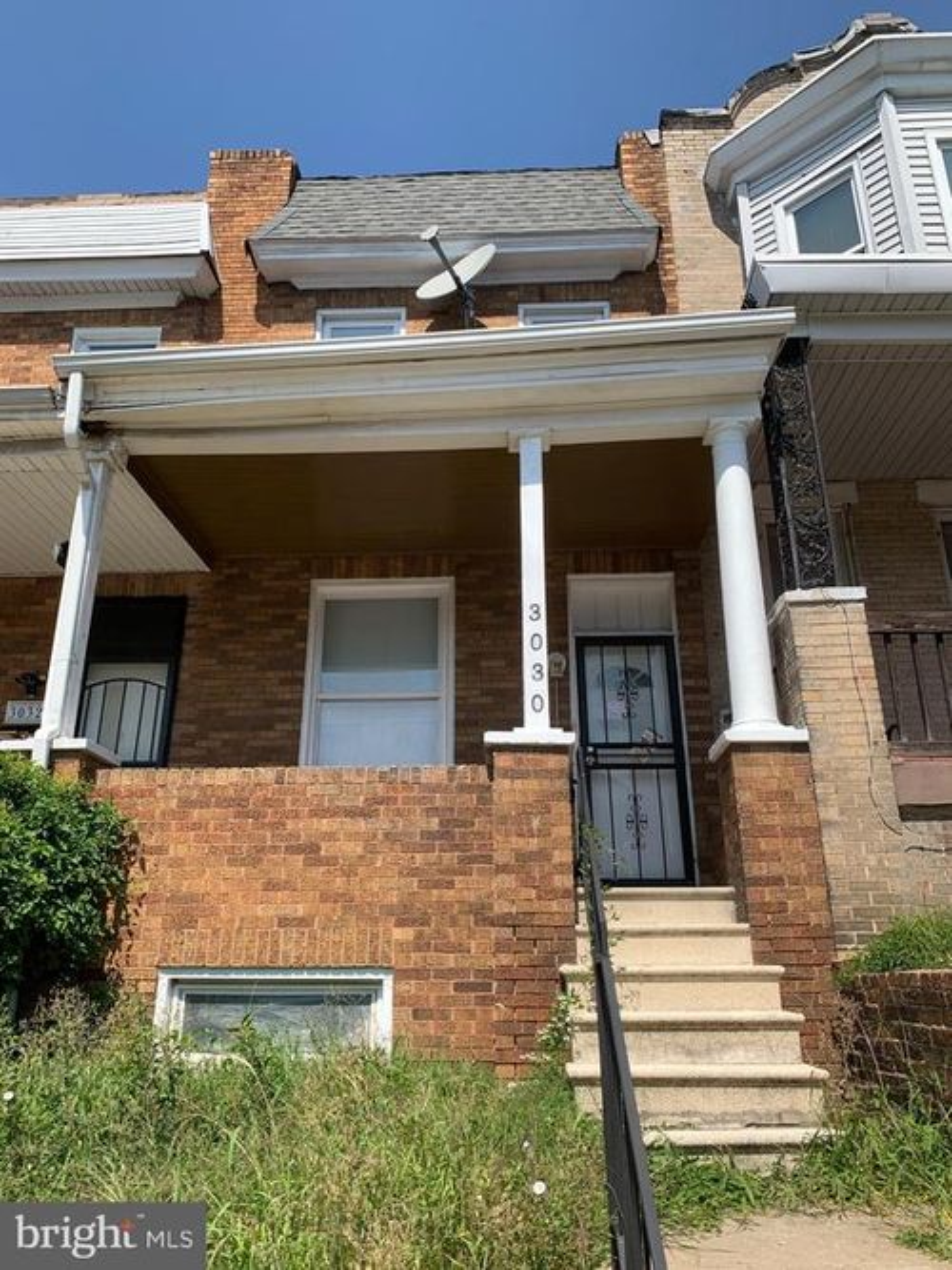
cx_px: 476
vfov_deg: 67.3
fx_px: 954
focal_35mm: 26
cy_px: 635
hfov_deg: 53.0
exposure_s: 1/1916
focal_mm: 4.25
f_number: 1.8
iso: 25
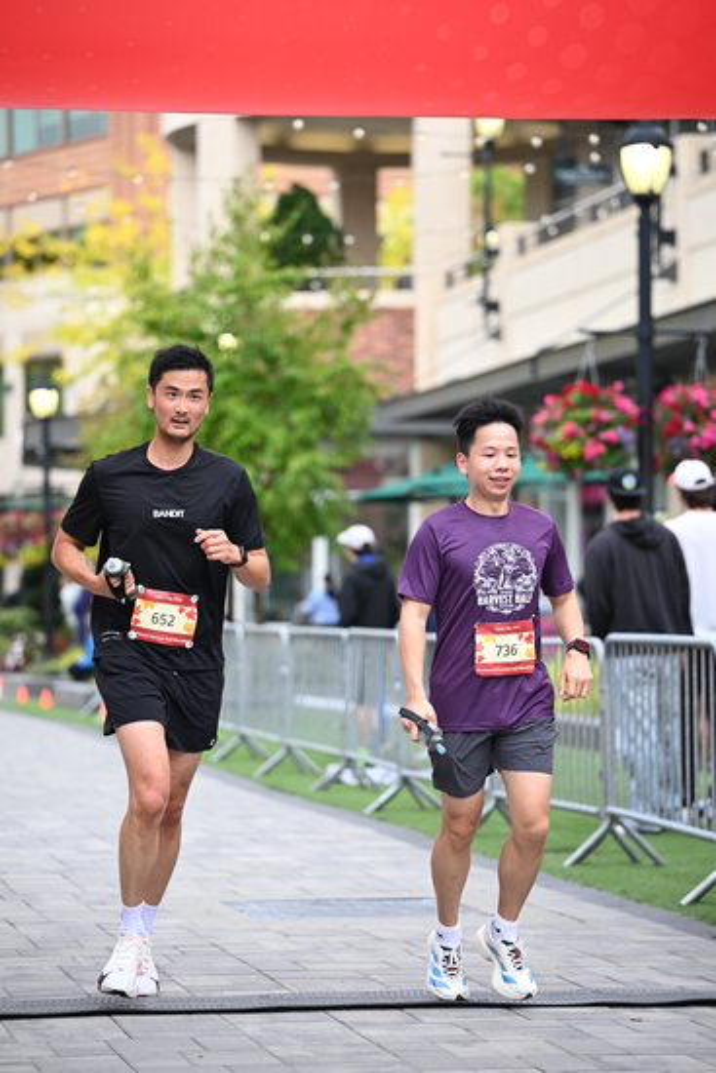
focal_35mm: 115
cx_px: 358
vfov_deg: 17.8
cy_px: 536
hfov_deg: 11.9
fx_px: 3428
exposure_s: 1/1250
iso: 640
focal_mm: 115
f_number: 2.8
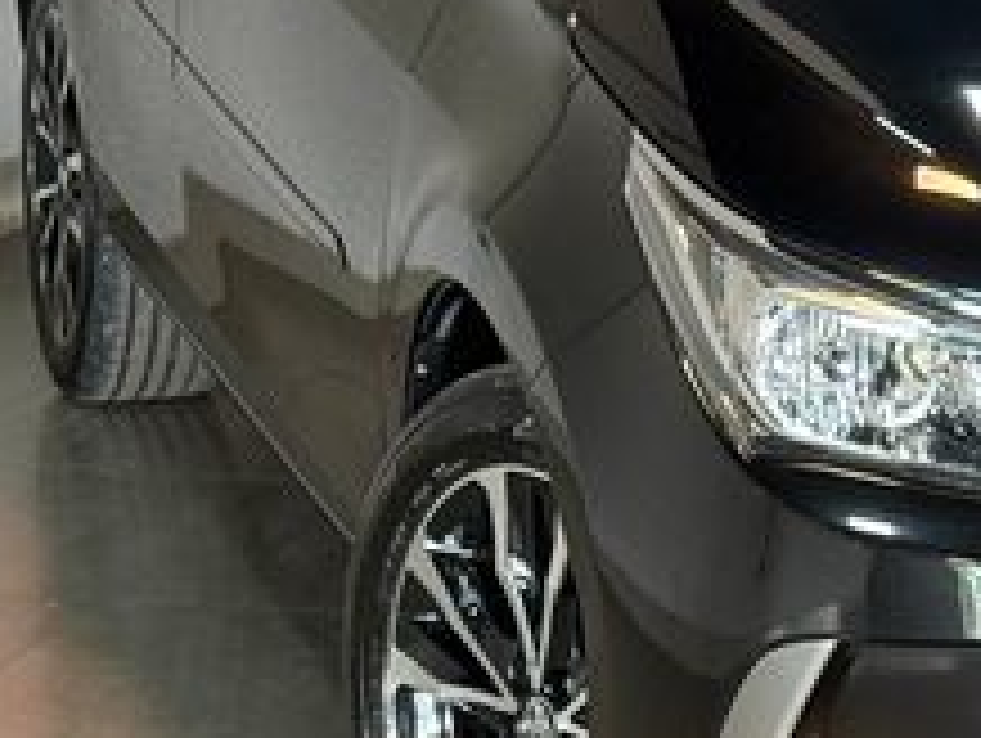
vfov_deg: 8.3
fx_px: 5050
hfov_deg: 10.9
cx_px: 1166
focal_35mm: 178
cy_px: -40
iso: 250
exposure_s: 1/40
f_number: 1.78
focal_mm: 6.76
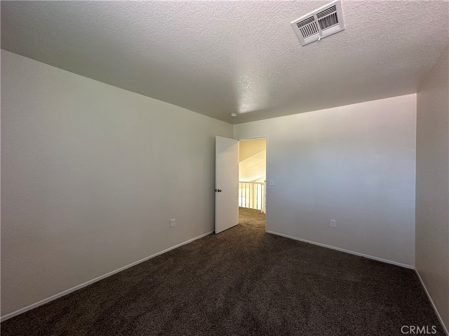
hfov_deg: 102.1
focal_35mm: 14
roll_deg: -1.1
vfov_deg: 85.7
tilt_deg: +0.7
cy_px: 168
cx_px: 224
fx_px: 182
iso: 250
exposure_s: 1/60
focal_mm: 2.22
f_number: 2.2
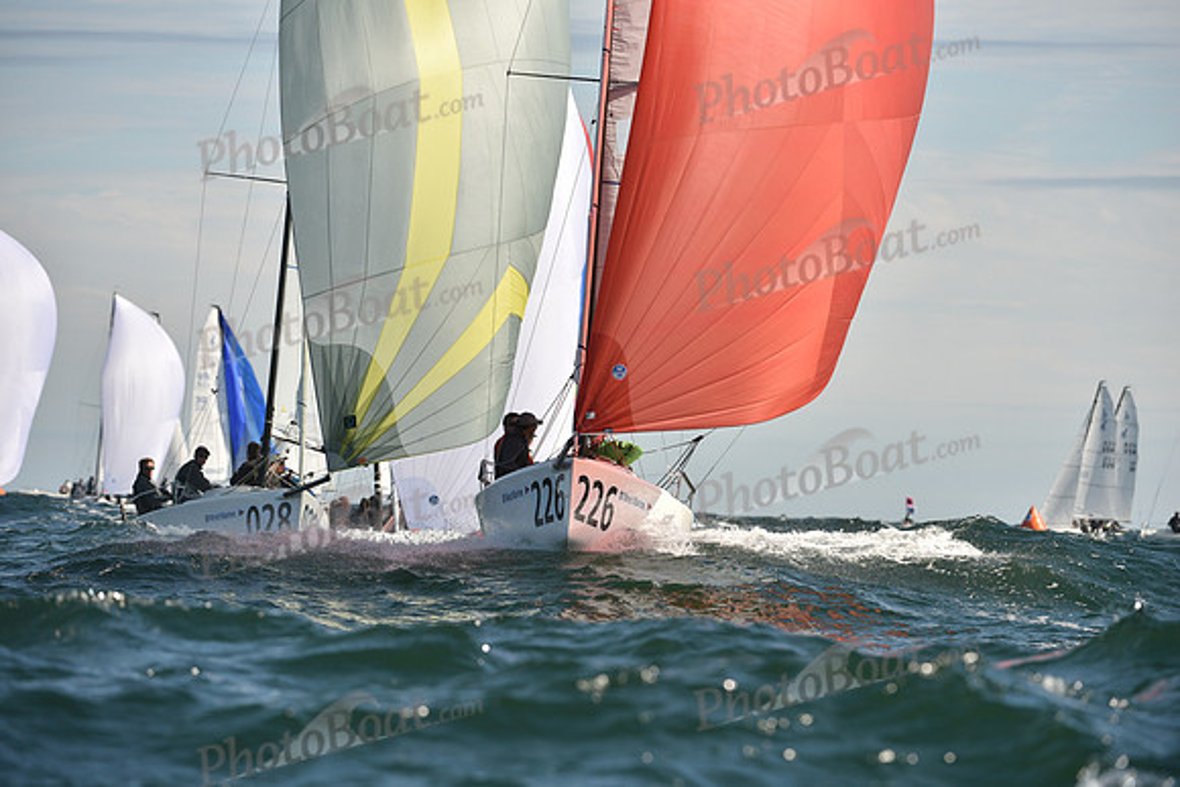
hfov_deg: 7.6
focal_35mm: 270
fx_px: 8852
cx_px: 590
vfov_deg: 5.1
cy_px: 394
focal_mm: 270
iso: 250
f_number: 6.3
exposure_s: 1/1250
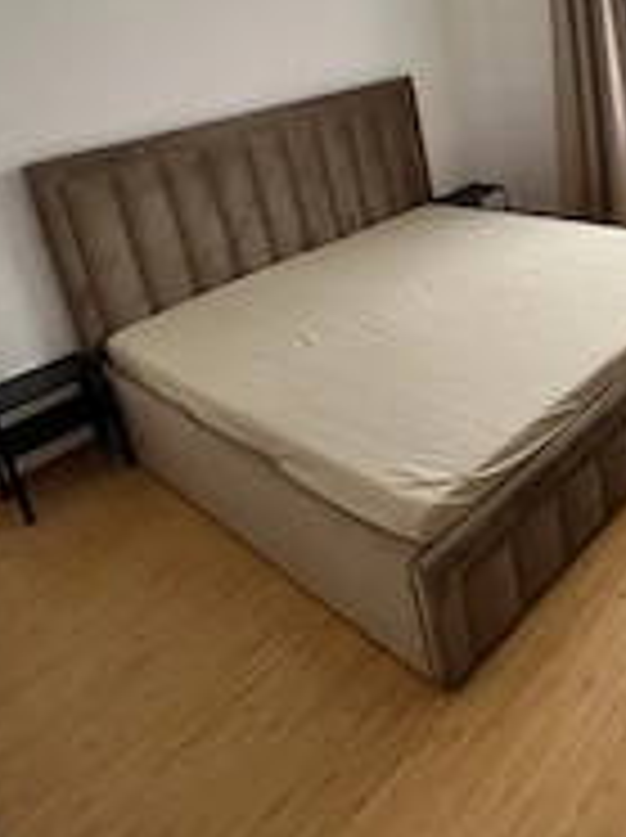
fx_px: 677
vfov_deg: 58.6
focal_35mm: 28
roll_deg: +8.1
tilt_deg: -15.2
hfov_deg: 44.9
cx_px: 567
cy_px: 166
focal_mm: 1.57
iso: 250
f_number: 1.8
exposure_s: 1/99
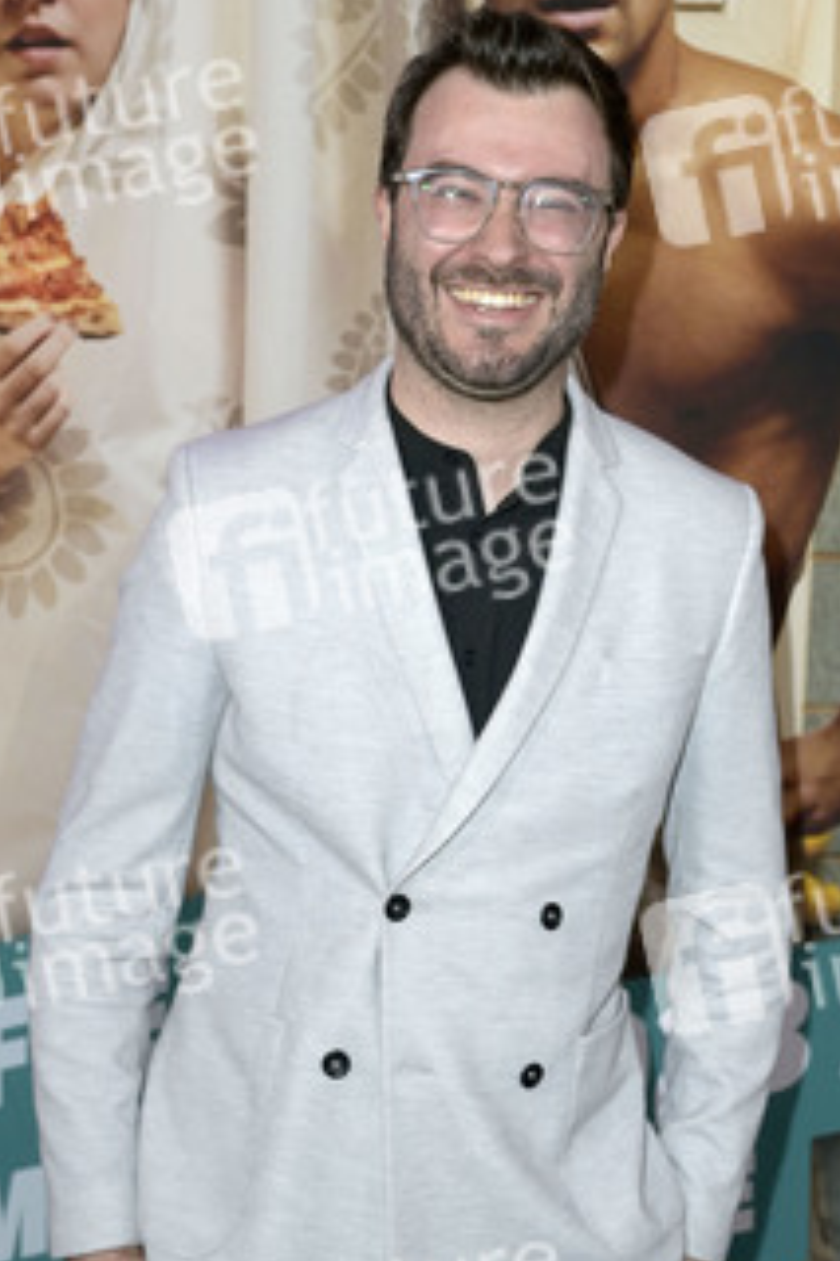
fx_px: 2102
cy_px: 745
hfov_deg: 22.6
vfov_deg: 33.3
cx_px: 485
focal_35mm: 60
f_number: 5
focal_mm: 48
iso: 500
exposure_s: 1/200
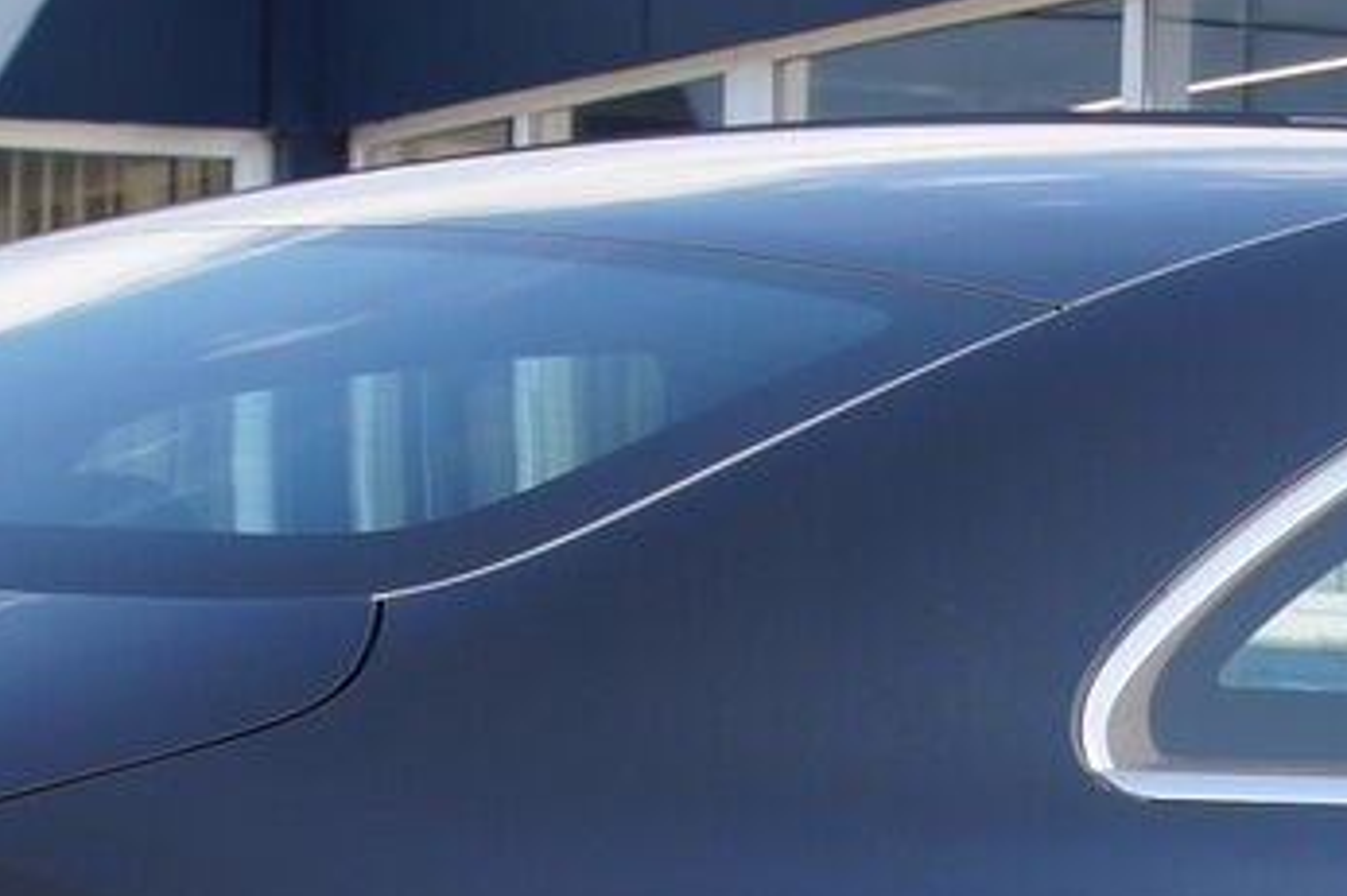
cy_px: 1288
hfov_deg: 10.3
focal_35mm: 199
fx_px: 7442
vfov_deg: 6.8
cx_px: 1234
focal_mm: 24
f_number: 6.3
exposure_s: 1/160
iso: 100
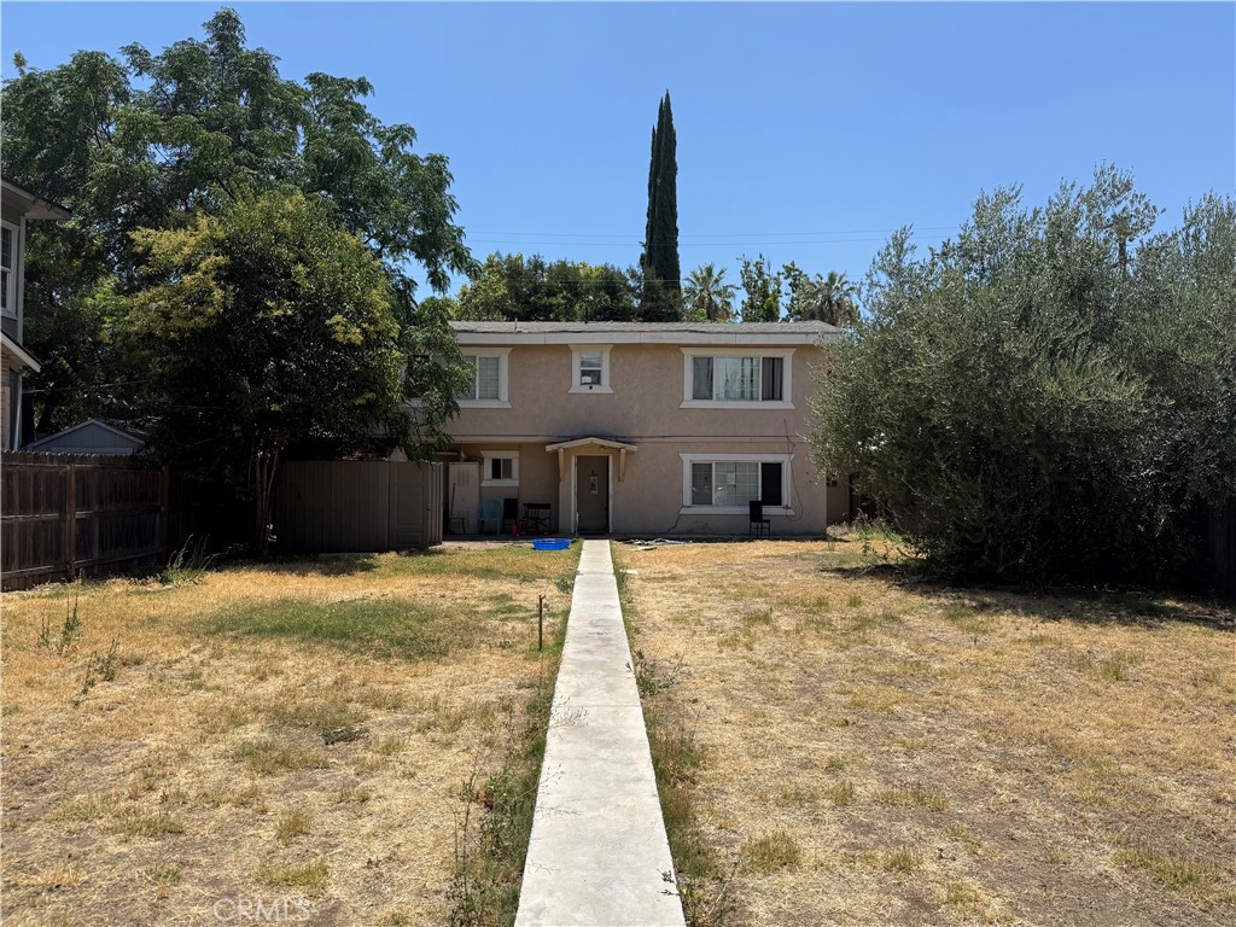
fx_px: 857
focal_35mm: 24
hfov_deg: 71.6
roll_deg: -0.6
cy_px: 464
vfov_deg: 56.8
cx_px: 618
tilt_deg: +1.1
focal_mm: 6.76
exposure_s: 1/4975
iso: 80
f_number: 1.78
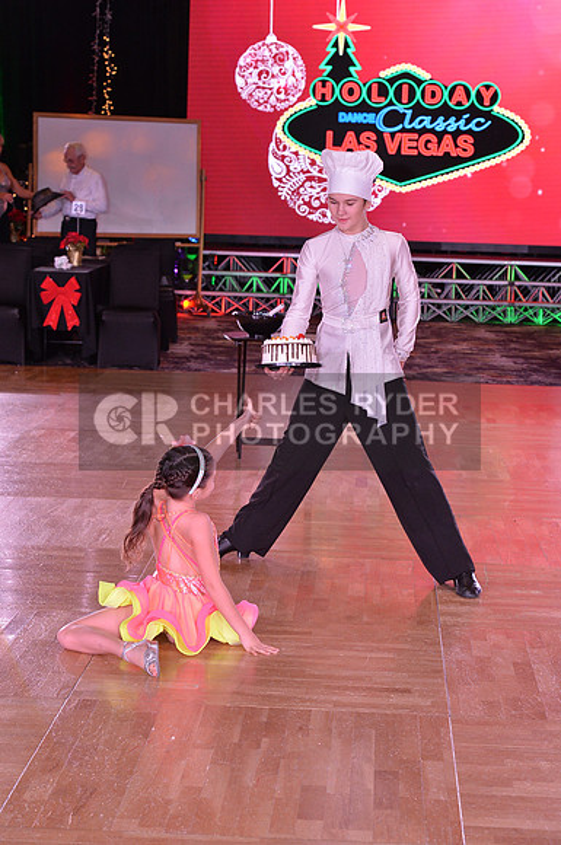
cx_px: 280
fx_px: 2016
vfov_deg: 23.7
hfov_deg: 15.8
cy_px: 422
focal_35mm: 86
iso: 2000
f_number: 6.3
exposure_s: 1/250
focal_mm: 86
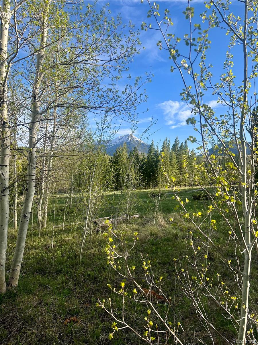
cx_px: 129
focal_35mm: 26
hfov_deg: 53.1
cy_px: 172
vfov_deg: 67.3
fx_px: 258
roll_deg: -2.3
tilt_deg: +0.0
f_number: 1.5
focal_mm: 5.7
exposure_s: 1/2404
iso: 50
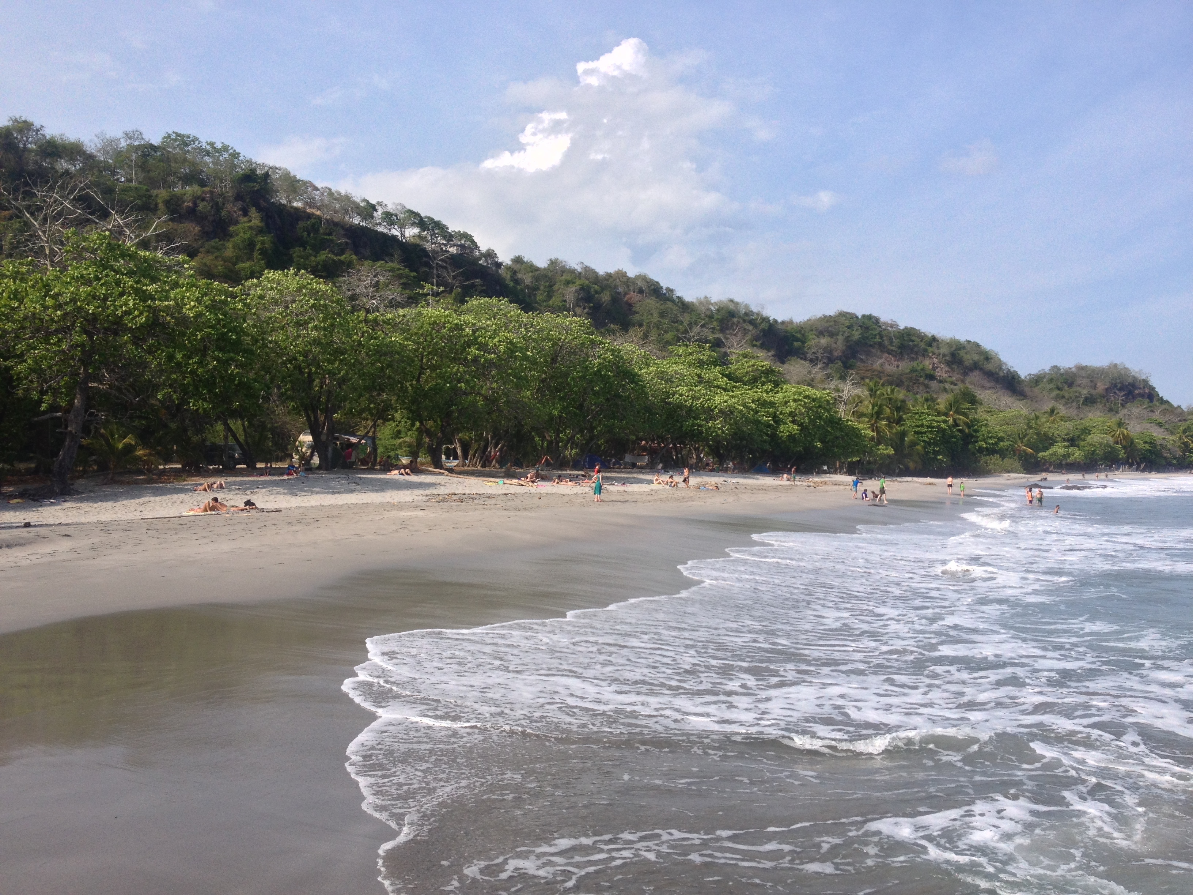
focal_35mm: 35
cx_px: 596
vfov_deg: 40.7
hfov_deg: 52.6
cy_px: 448
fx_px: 1206
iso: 50
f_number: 2.4
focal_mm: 4.28
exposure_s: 1/1577
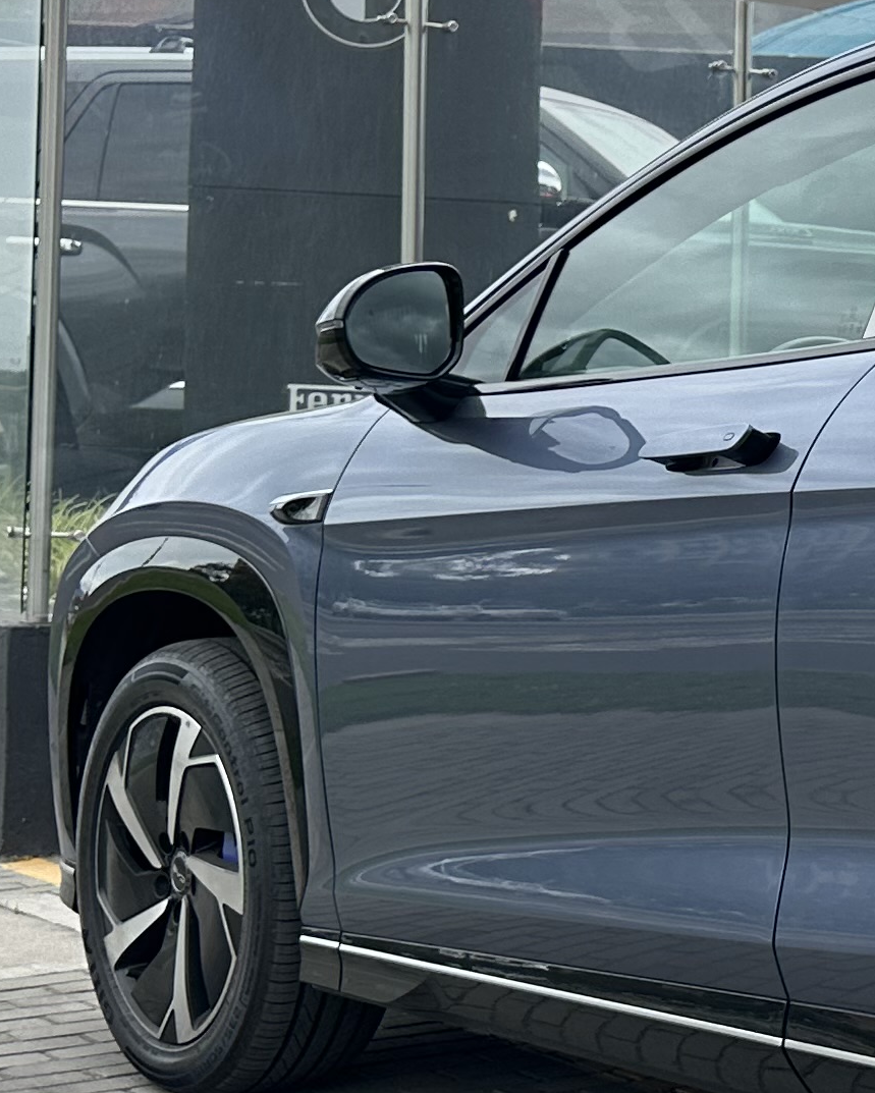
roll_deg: -2.3
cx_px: 1404
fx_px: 2847
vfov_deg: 21.7
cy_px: 515
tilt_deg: -0.2
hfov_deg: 15.7
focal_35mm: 88
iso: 80
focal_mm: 6.86
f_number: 1.78
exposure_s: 1/2070
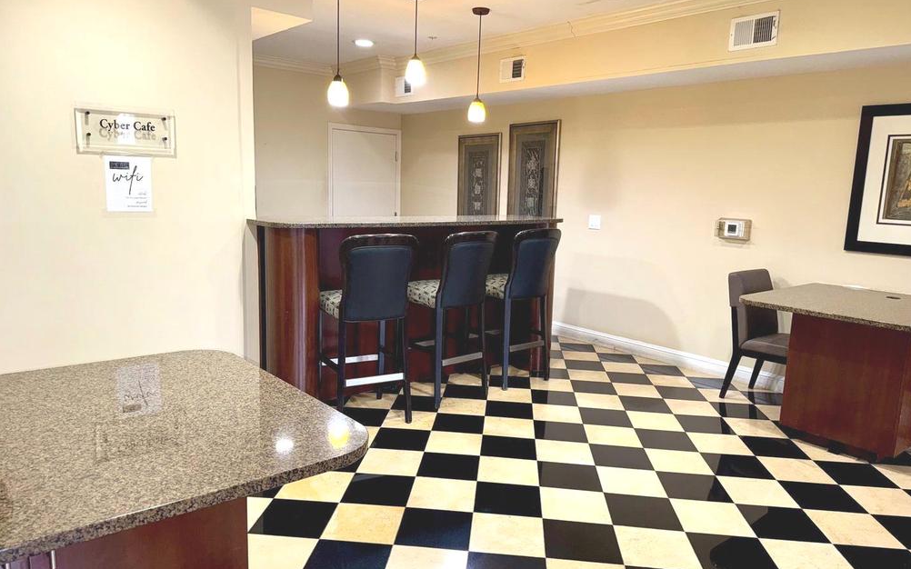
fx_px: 645
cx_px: 448
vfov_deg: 47.6
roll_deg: -2.3
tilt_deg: -10.5
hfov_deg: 70.4
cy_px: 294
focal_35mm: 26
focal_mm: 6.76
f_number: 1.78
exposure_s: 1/20
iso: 100
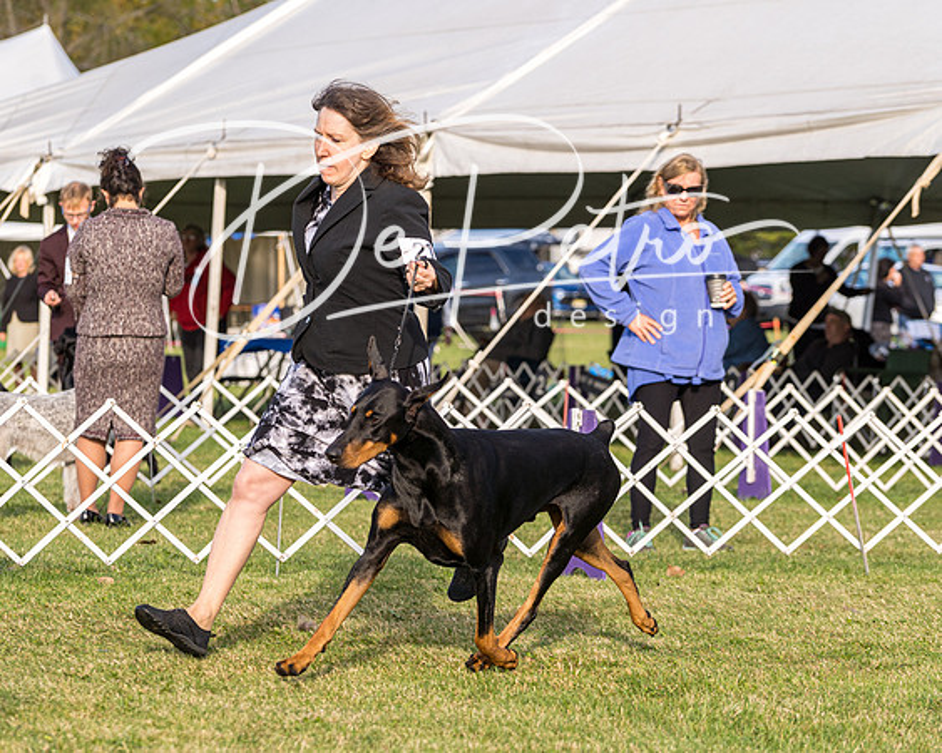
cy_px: 376
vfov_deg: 10.3
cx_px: 471
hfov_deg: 12.9
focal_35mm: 150
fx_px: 4174
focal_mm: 133
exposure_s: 1/1000
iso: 500
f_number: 5.6
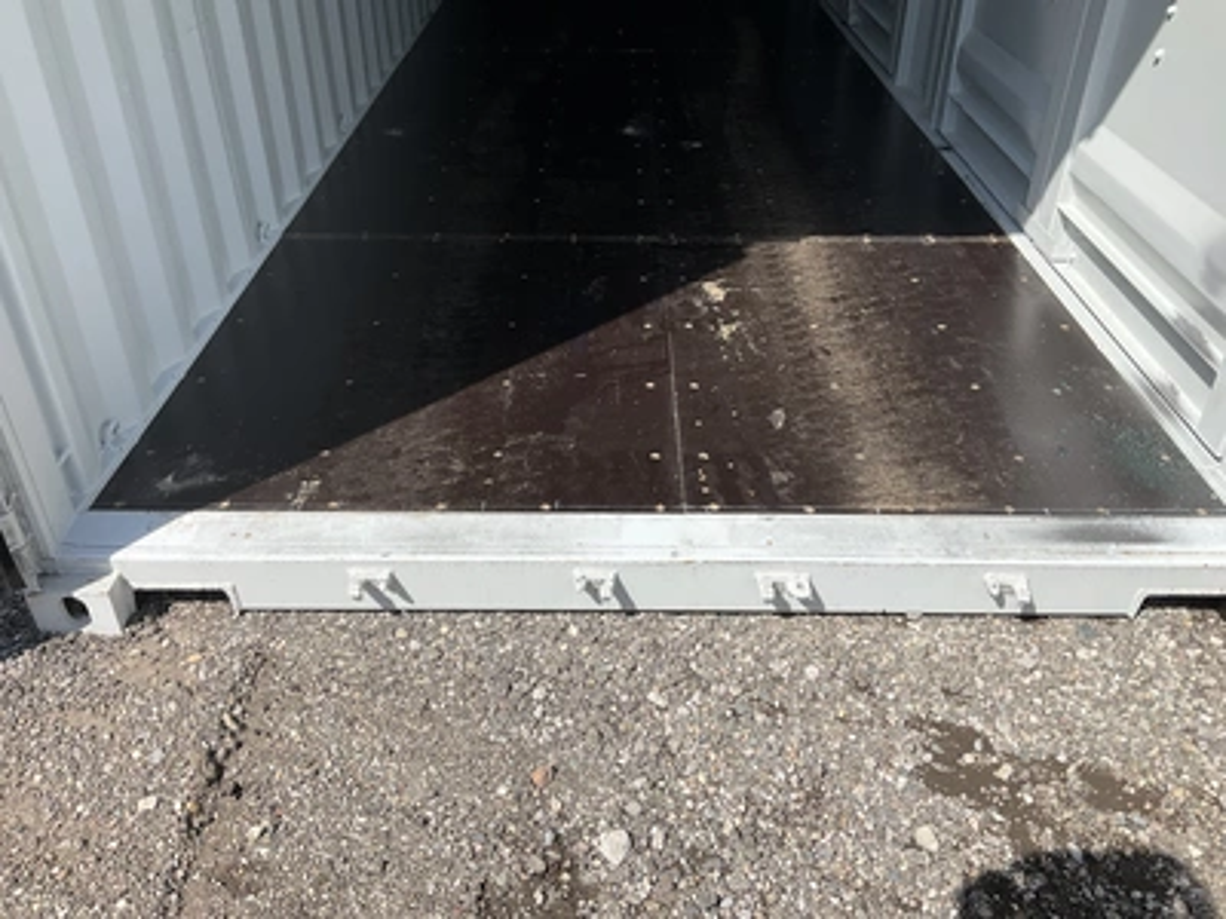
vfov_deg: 48.2
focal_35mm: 29
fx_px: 1027
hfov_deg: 61.7
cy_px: 460
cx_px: 613
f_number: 1.8
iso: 25
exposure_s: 1/1577
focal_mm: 3
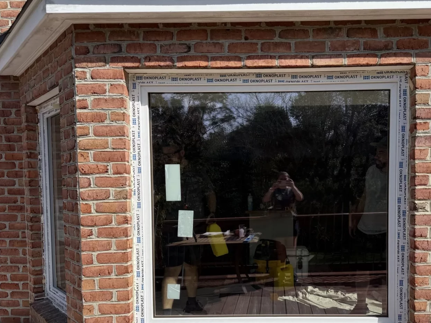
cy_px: 203
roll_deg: -1.3
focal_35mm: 31
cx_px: 271
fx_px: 386
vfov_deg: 45.0
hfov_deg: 57.6
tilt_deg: -2.9
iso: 80
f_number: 1.78
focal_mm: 6.76
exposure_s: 1/4167
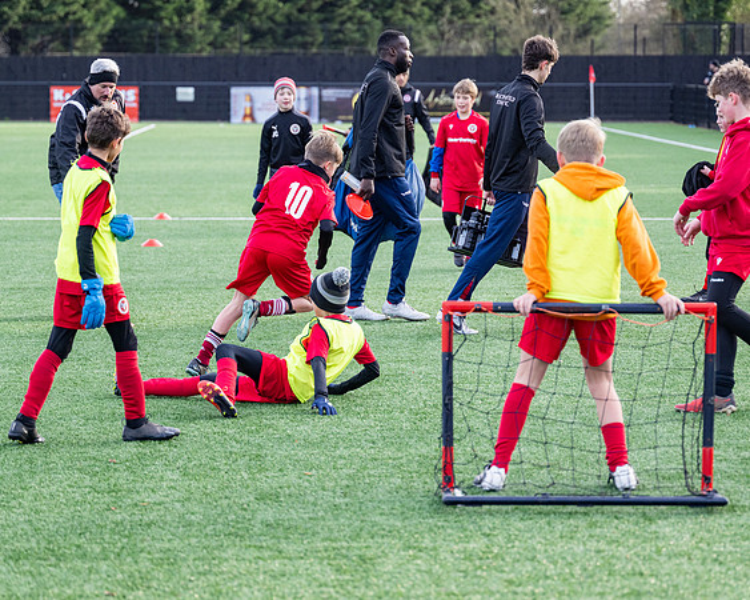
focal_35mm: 135
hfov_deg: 14.2
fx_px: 3000
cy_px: 300
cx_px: 362
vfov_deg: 11.4
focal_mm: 120
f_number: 4
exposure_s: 1/1000
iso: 800
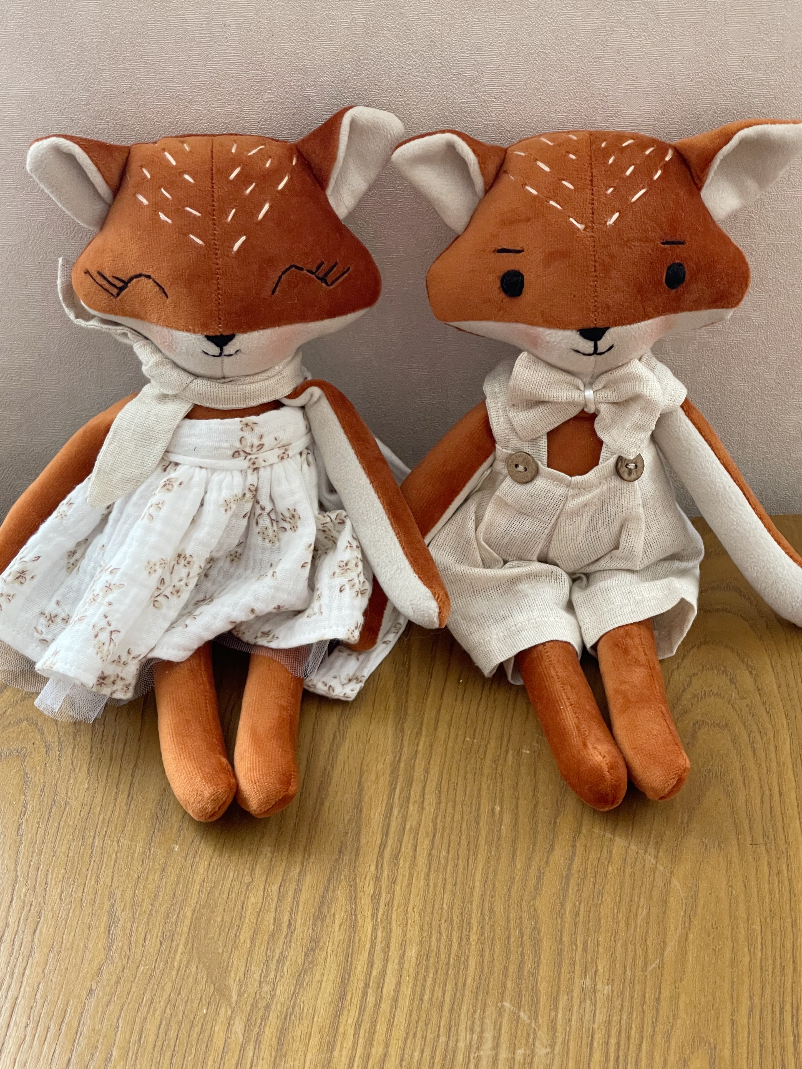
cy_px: 525
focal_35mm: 67
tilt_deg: -38.3
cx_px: 407
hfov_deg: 21.9
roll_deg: +1.1
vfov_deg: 29.0
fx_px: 2069
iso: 320
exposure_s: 1/60
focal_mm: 7.5
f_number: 2.2
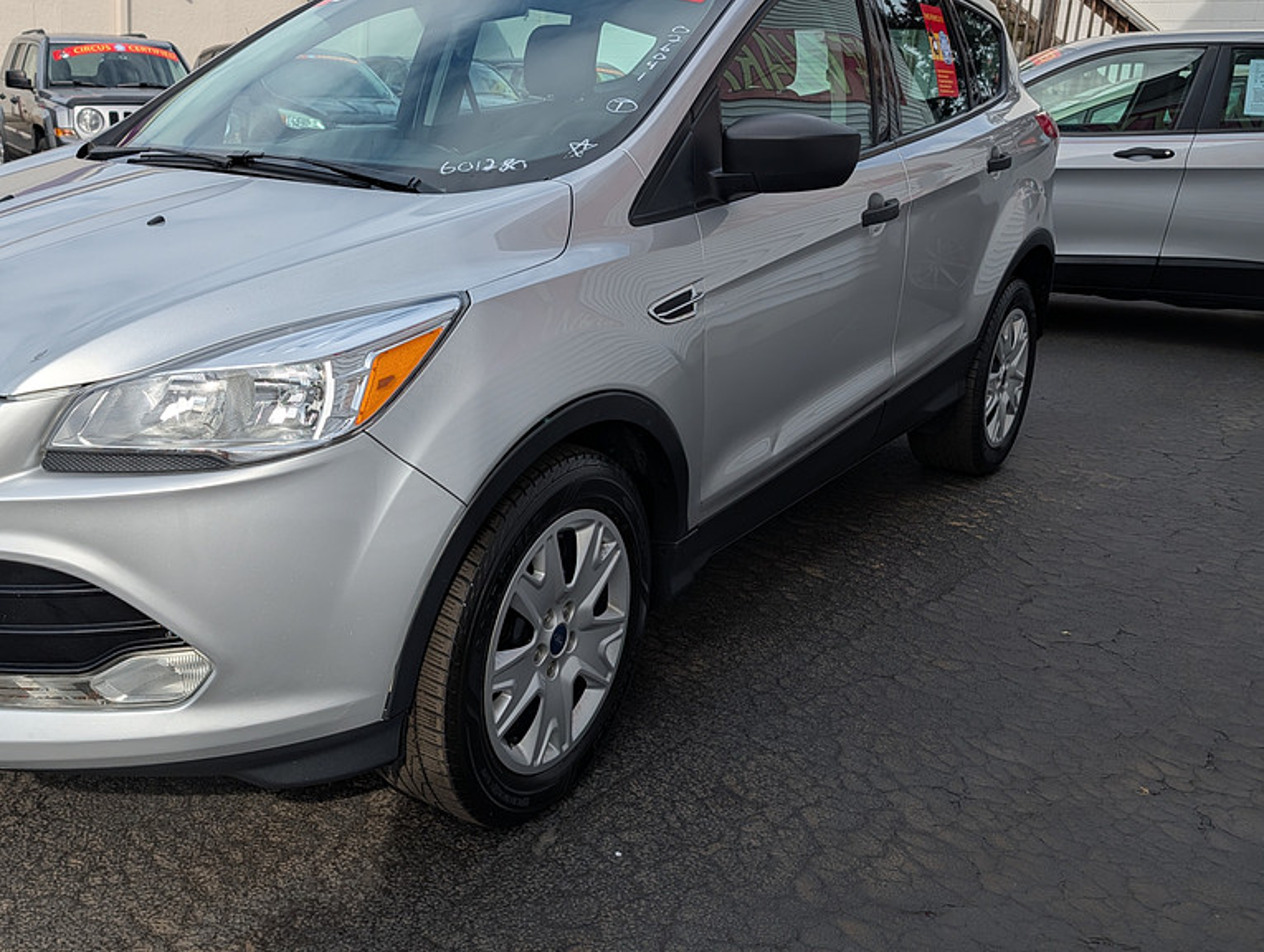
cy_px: 397
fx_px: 1170
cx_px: 433
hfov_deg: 55.7
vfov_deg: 44.1
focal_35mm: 32
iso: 19
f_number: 1.68
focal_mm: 6.9
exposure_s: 1/1678
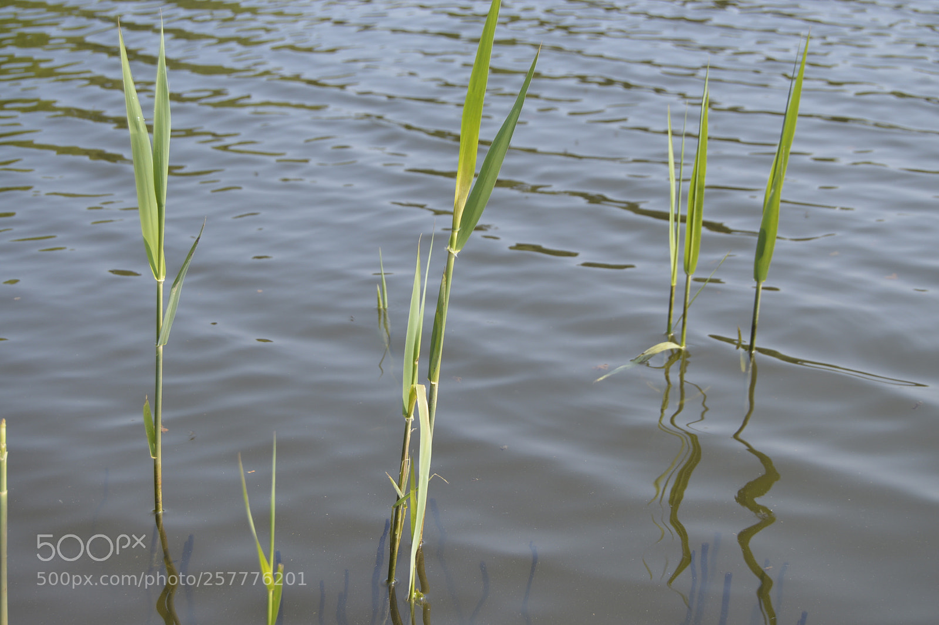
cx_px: 470
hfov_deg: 31.9
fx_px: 1642
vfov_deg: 21.5
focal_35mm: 63
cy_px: 312
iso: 100
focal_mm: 42
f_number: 7.1
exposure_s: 1/200
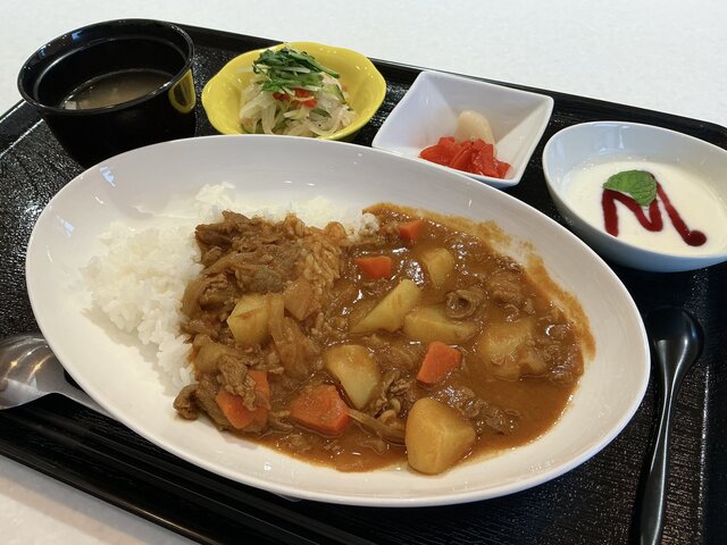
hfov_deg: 61.7
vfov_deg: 48.2
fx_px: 609
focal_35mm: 29
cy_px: 272
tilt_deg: -49.9
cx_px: 364
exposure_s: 1/120
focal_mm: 3
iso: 64
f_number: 1.8
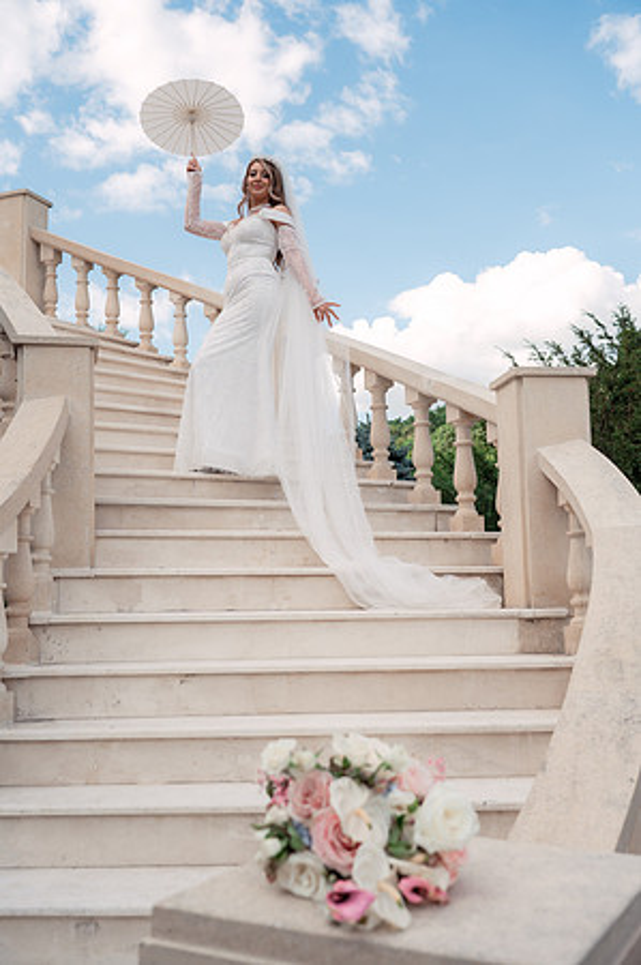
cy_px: 482
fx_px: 990
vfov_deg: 51.9
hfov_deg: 35.9
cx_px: 320
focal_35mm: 37
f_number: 4.5
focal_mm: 37
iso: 160
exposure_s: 1/500
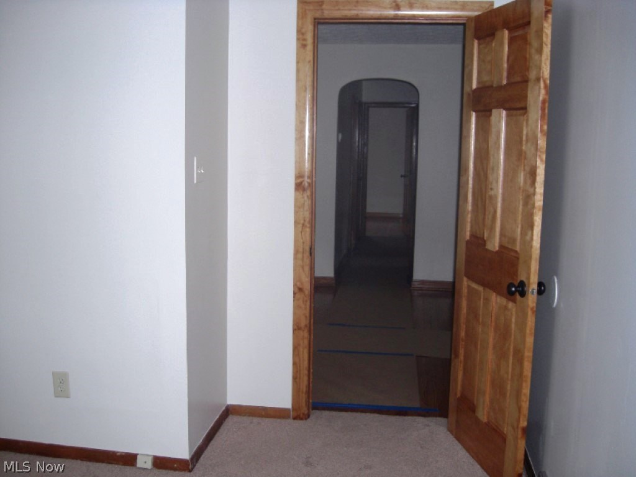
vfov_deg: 37.7
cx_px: 318
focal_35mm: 38
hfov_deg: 49.0
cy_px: 238
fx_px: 698
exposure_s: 1/60
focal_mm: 7.9
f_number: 2.8
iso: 200
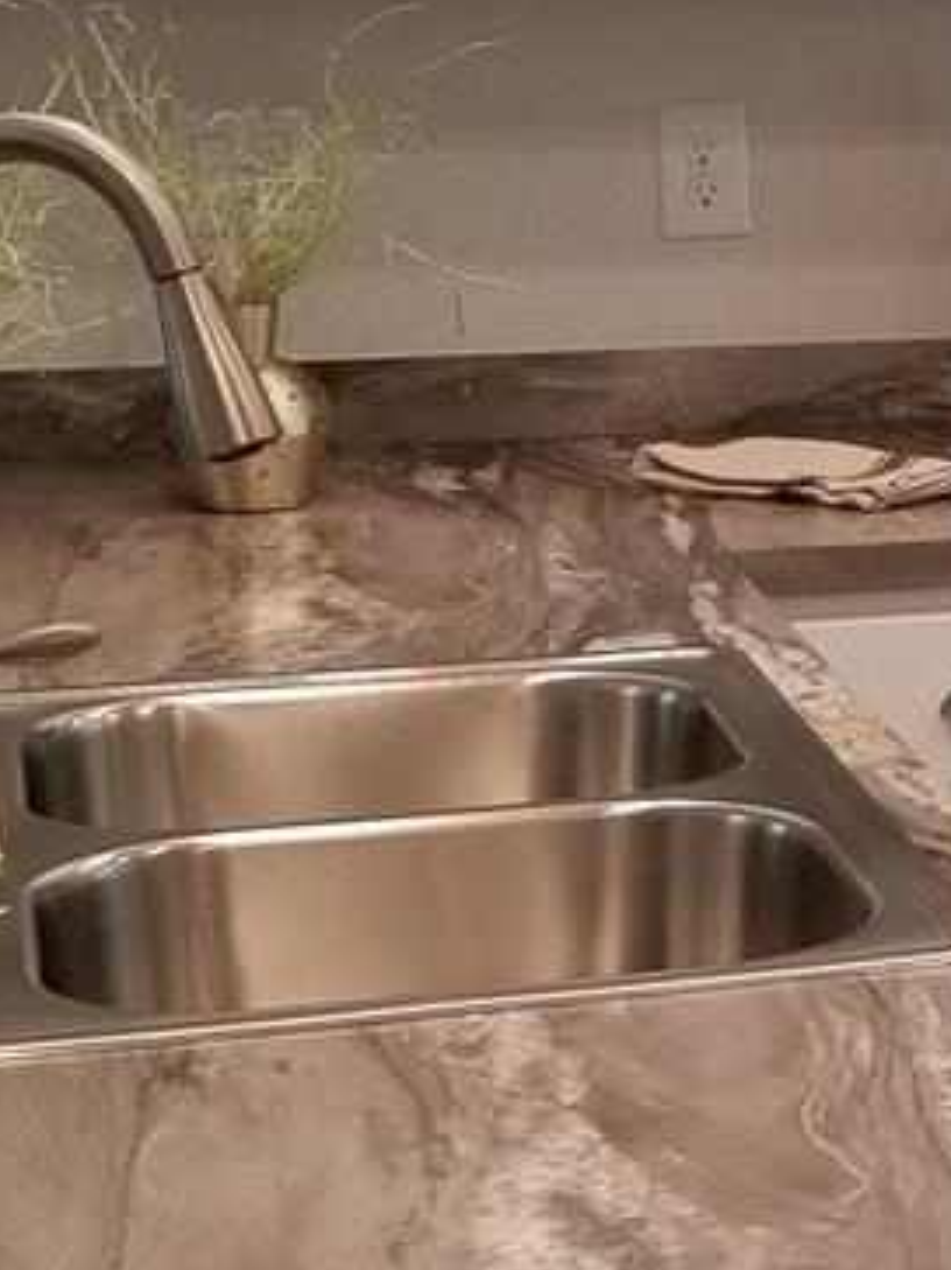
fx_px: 4032
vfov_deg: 17.8
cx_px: 1668
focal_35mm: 110
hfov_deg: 12.4
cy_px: 406
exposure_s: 1/60
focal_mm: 4.25
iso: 100
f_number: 1.7
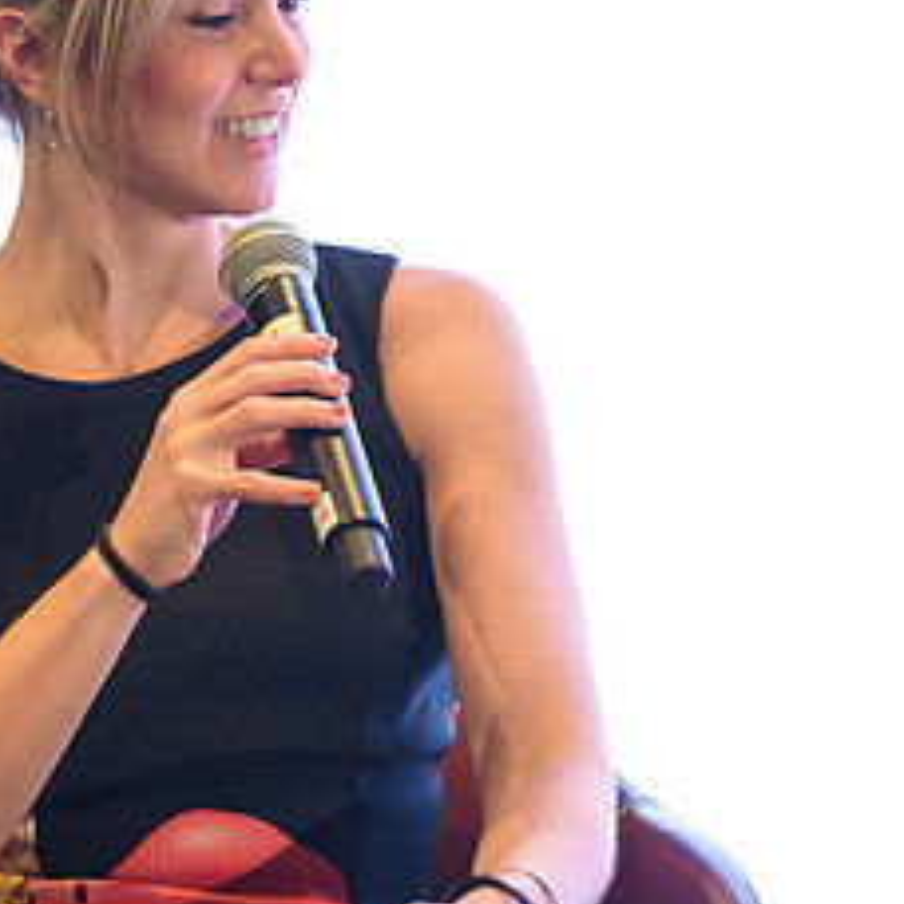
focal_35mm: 433
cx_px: 222
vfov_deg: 4.0
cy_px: 276
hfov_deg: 4.0
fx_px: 12793
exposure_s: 1/200
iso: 1250
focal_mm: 200
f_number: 3.2
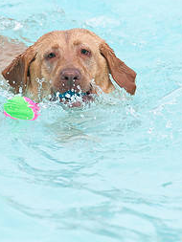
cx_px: 78
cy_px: 90
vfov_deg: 3.9
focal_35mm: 513
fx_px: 3593
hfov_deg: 2.9
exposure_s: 1/800
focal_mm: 200
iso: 200
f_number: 5.6
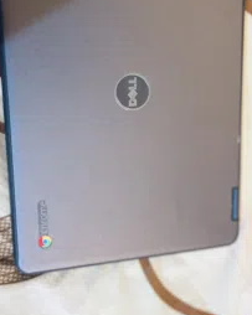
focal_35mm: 40
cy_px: 115
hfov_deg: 37.3
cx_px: 122
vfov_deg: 45.4
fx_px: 373
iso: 640
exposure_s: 1/25
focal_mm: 4.2
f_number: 1.6
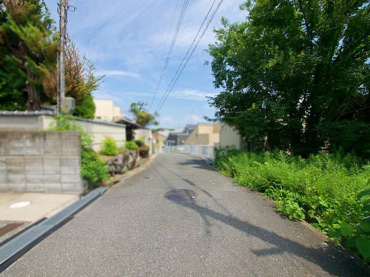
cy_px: 138
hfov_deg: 102.1
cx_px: 185
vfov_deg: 85.7
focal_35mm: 14
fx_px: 150
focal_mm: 7
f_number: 8
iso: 200
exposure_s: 1/400
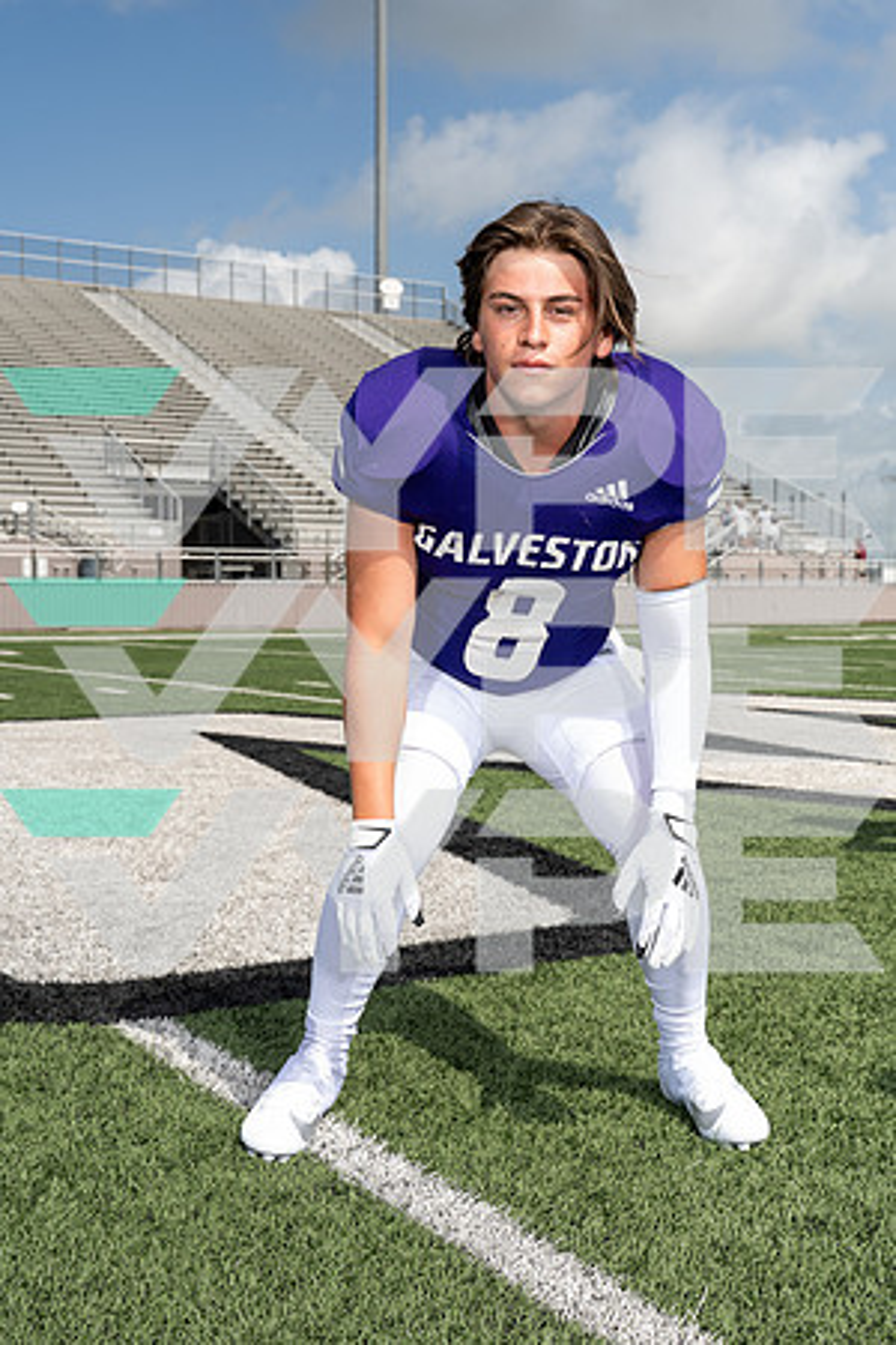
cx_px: 448
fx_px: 1605
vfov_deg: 45.4
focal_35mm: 43
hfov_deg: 31.2
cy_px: 672
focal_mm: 43
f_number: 8
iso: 100
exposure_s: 1/250
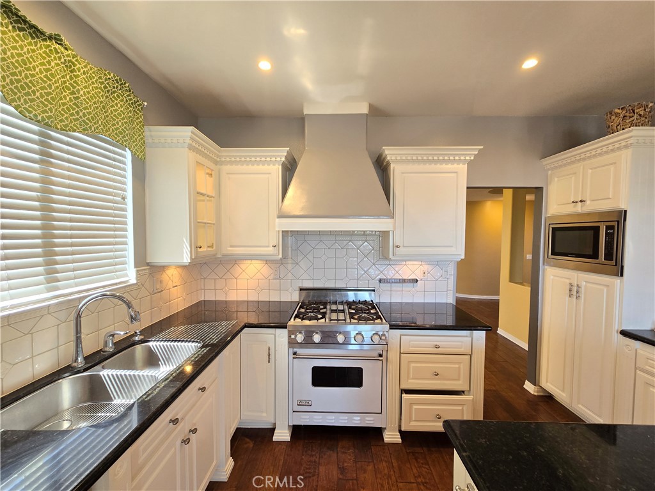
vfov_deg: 89.9
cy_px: 246
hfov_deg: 106.2
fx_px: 246
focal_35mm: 13
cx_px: 328
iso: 125
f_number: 2.2
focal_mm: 2.2
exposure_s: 1/60
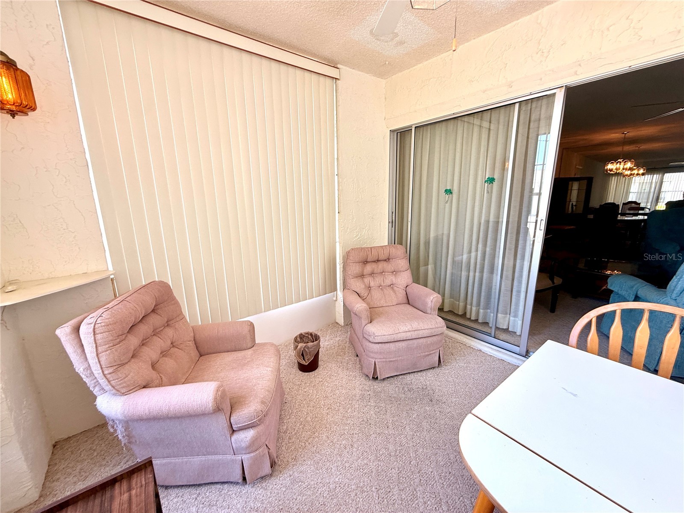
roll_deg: -0.2
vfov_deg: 85.7
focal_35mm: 14
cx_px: 342
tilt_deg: -9.9
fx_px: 277
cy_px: 256
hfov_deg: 102.1
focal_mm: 2.22
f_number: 2.2
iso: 64
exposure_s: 1/99
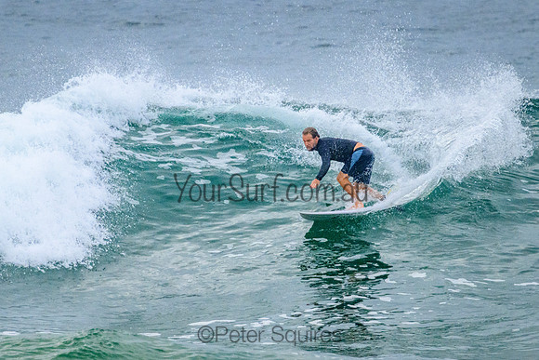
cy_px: 150
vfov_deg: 1.3
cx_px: 293
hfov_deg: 1.9
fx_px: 16468
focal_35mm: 1100
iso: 4000
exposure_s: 1/2000
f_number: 11
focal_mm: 800
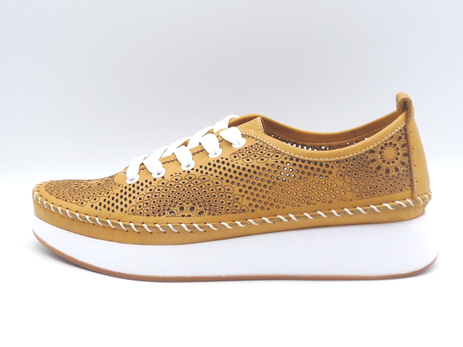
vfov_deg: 25.2
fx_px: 776
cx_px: 232
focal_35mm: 58
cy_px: 174
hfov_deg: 33.2
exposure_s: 1/200
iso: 100
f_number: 4.5
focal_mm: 5.9
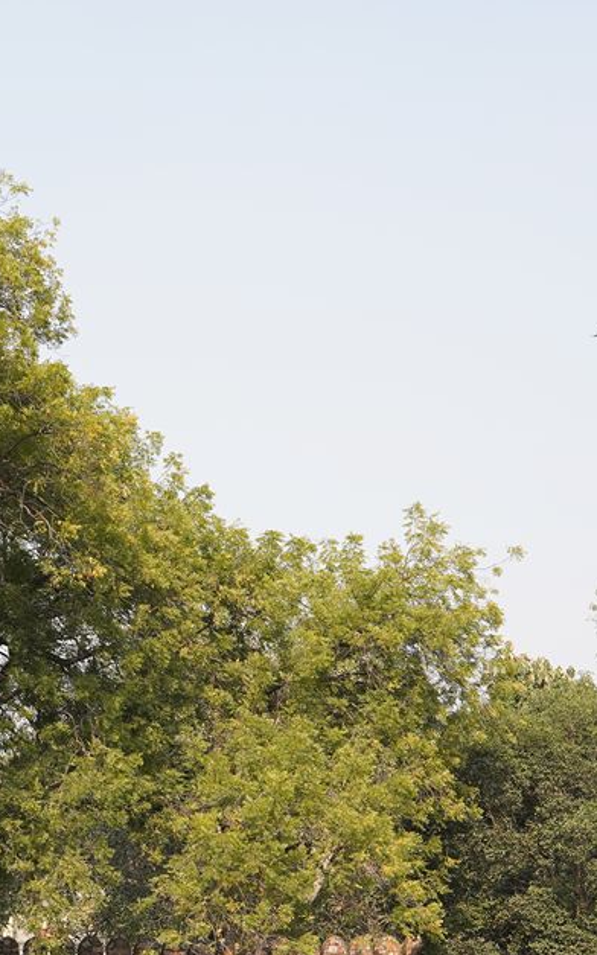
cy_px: 886
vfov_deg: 25.5
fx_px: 2030
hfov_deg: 16.6
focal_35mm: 78
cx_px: 131
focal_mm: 24
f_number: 9
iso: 100
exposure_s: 1/100
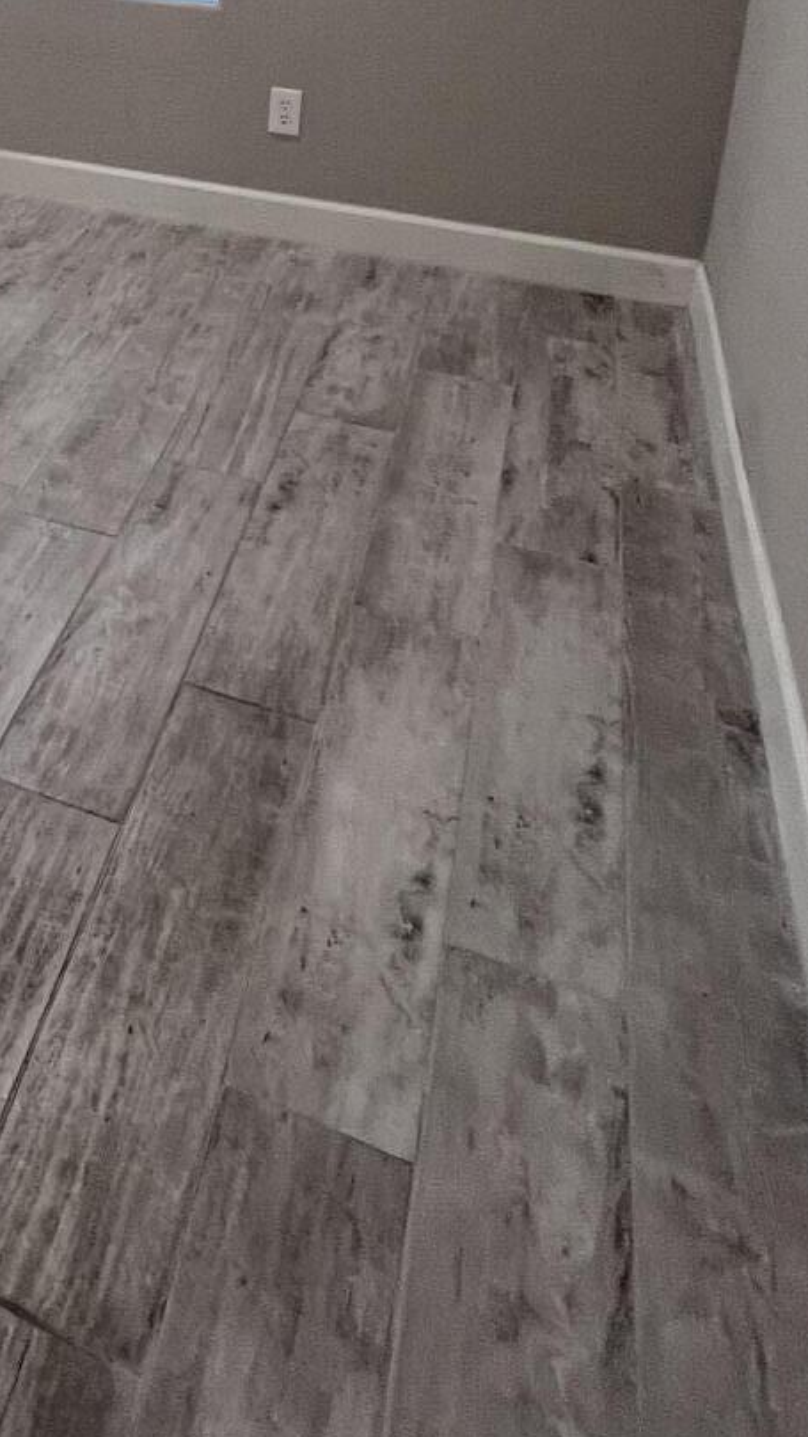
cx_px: -163
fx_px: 1333
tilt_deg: -12.6
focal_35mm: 35
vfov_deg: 48.0
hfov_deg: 29.1
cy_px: 39
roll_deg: +1.5
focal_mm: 1.57
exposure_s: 1/60
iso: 160
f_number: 1.8
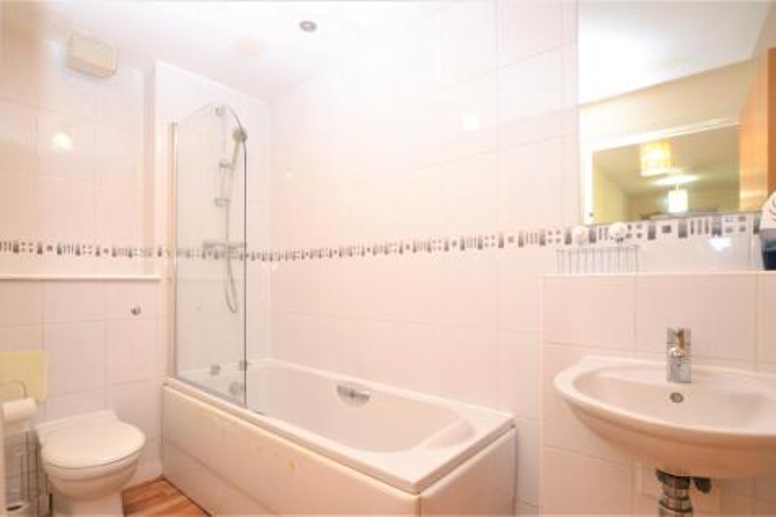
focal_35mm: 15
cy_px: 258
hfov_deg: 100.4
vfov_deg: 77.3
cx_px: 388
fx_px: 323
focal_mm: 10
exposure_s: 1/60
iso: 1250
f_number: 3.5
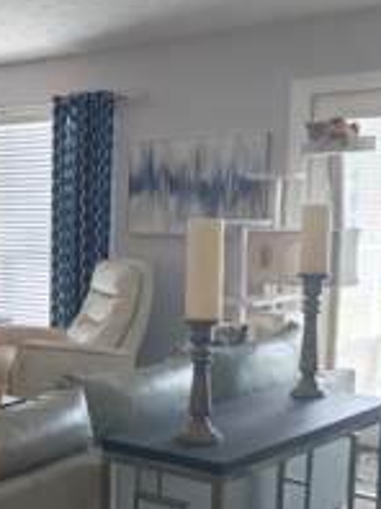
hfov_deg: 21.0
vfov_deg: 30.6
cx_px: -118
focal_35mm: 63
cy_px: 323
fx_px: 927
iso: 100
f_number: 1.8
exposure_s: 1/30
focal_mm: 5.58
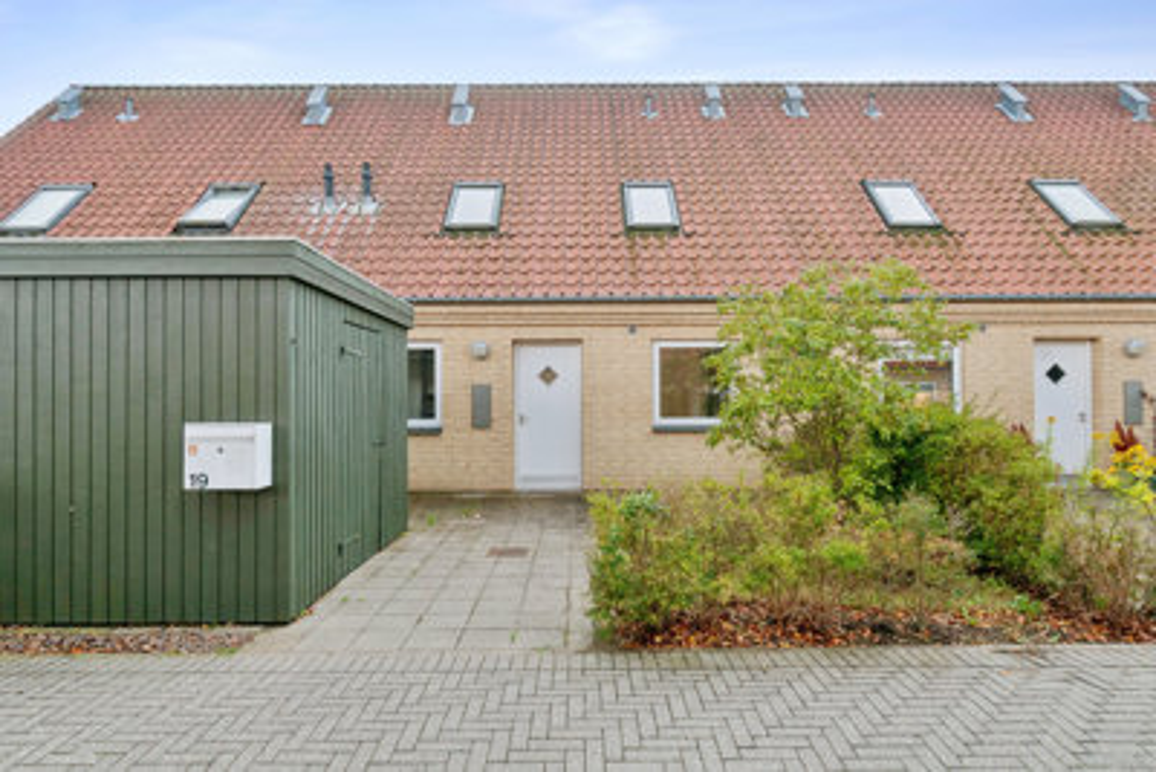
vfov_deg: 59.5
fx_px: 675
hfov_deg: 81.2
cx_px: 578
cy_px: 386
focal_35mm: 21
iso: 250
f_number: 10
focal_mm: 14
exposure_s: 1/200
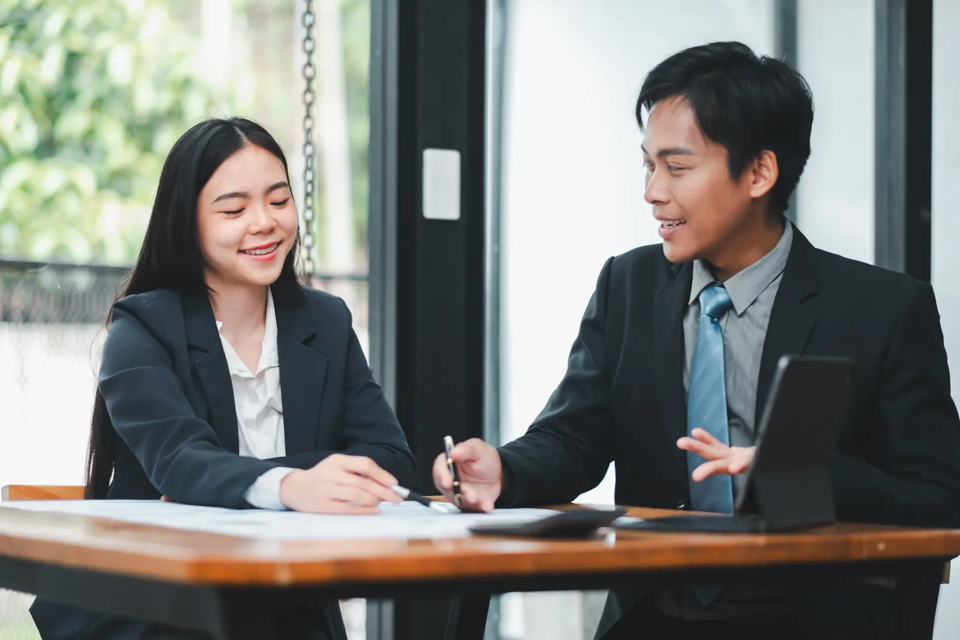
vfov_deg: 16.3
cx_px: 480
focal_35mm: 84
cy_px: 320
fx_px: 2240
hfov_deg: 24.2
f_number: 1.4
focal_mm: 56
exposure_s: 1/180
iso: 200
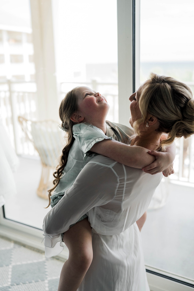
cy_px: 161
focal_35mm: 43
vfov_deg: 45.4
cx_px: 106
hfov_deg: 31.2
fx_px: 348
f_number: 1.8
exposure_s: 1/1250
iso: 800
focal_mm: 35
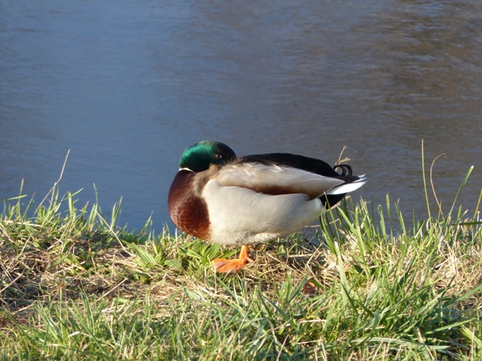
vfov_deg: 2.5
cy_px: 180
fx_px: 8355
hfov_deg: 3.3
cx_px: 241
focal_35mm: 600
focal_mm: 108
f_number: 4
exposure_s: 1/500
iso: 160
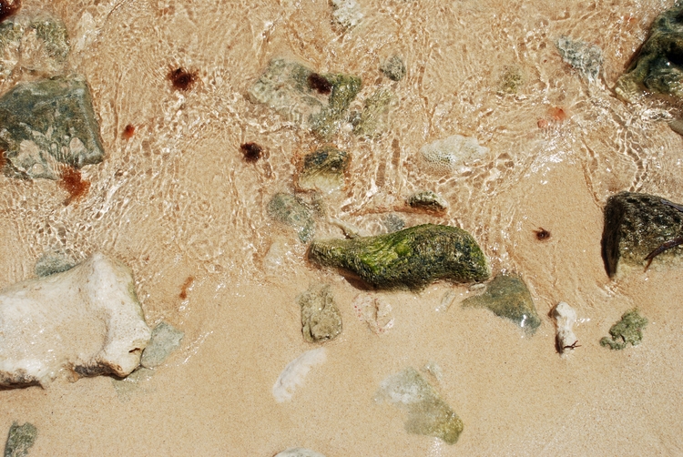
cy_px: 228
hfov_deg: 33.4
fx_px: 1140
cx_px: 342
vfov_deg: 22.7
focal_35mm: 60
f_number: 9.5
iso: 100
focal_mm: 40
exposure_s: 1/350
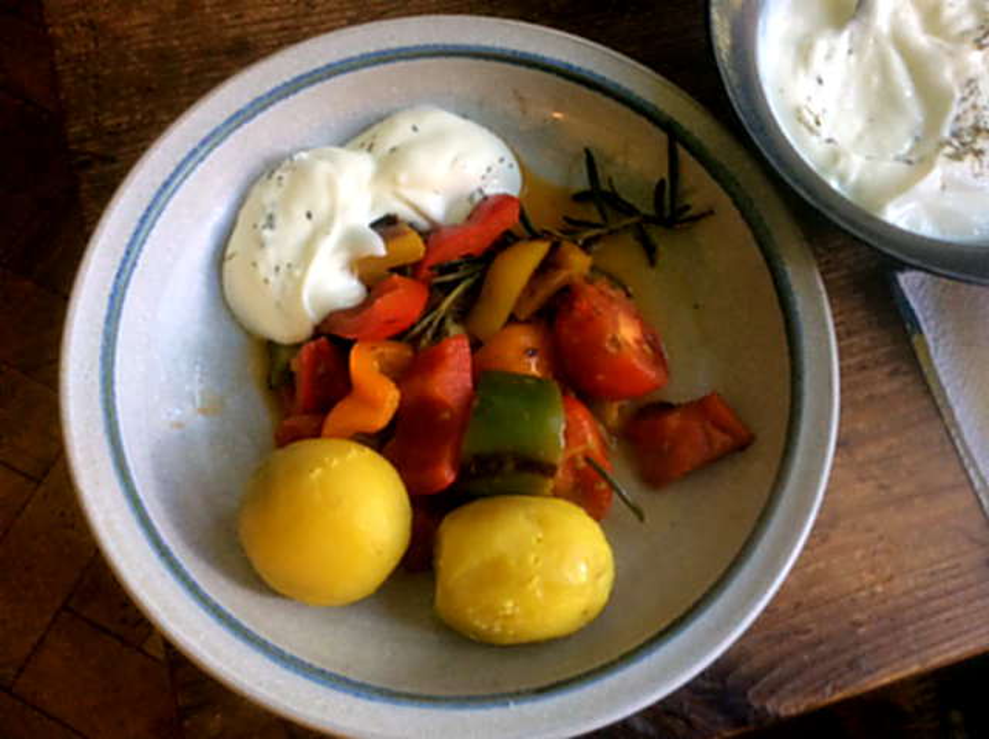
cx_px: 494
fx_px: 913
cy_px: 370
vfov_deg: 44.1
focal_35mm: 32
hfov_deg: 56.9
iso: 125
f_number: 2.4
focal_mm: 3.3
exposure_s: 1/25
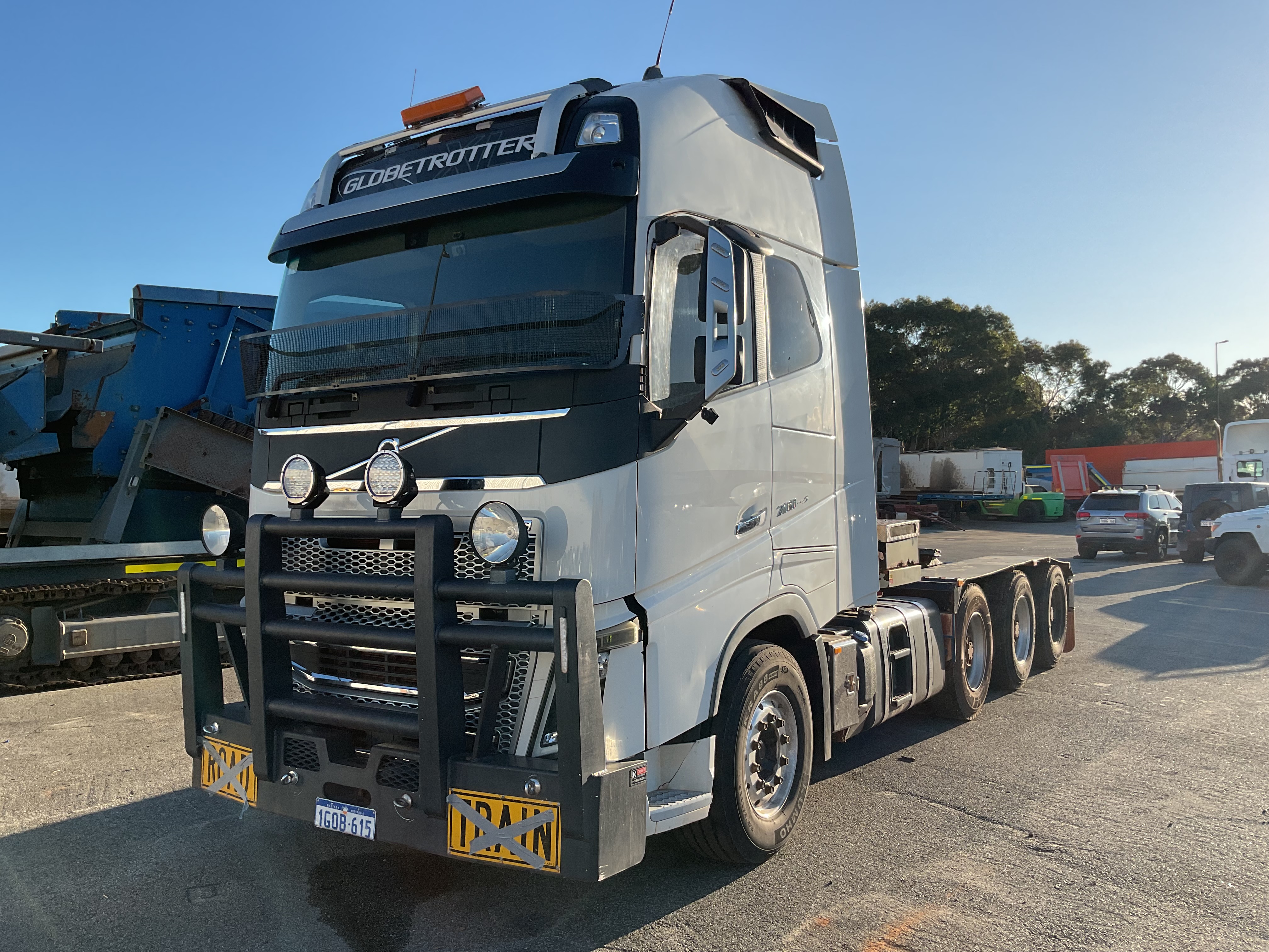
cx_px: 634
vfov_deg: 48.2
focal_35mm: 29
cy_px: 476
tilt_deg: -0.7
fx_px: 1063
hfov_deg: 61.7
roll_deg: -2.2
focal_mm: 3
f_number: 1.8
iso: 16
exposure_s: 1/1121
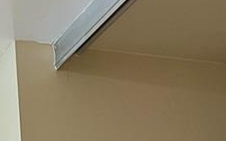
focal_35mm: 146
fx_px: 899
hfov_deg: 14.0
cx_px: 250
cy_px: 443
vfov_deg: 7.7
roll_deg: +2.9
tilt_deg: -7.2
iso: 100
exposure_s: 1/60
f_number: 1.5
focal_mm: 5.7
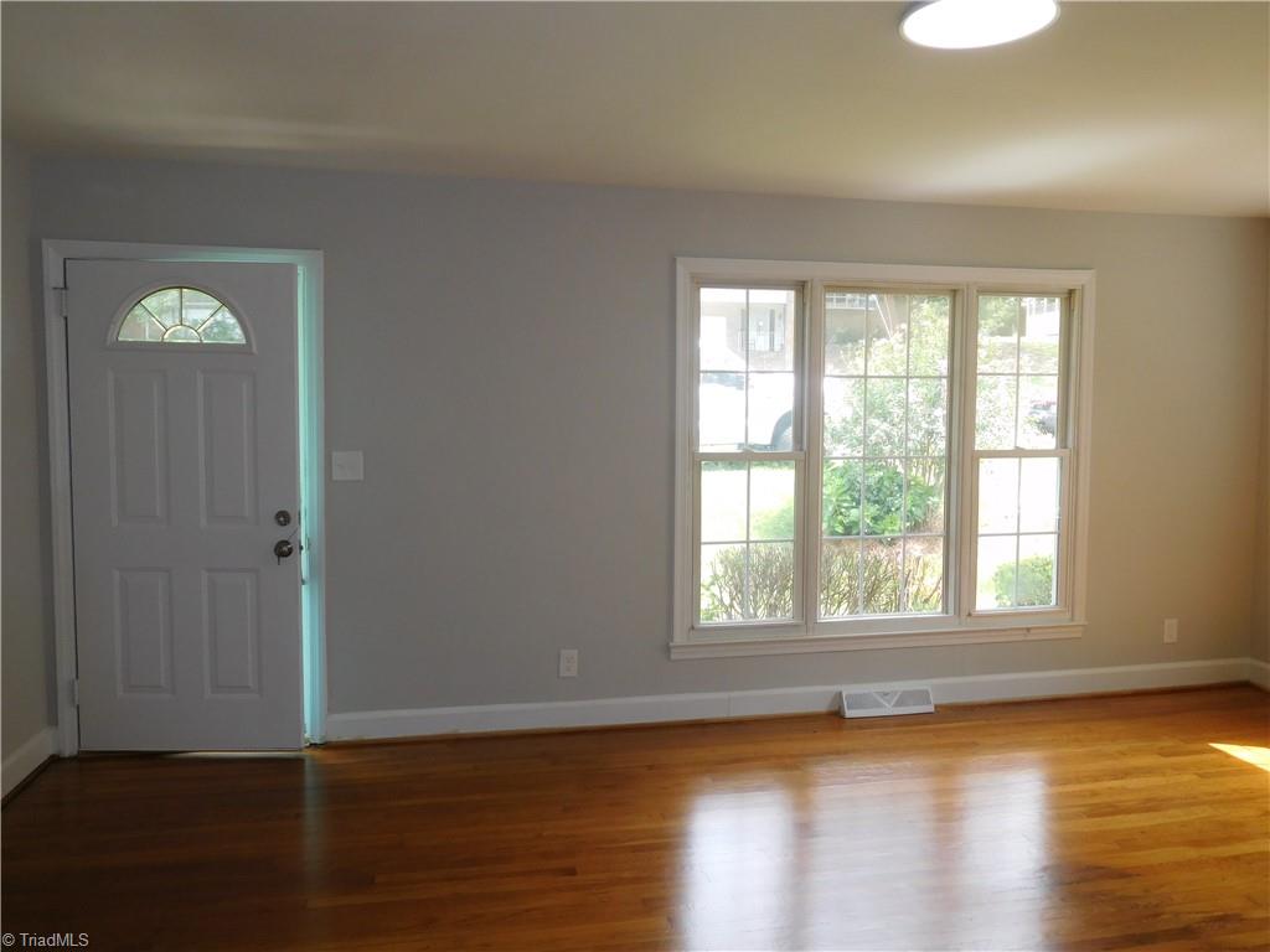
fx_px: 917
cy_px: 476
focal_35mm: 25
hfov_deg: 69.4
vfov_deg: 54.9
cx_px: 635
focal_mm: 4.5
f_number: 3.4
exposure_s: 1/100
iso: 125
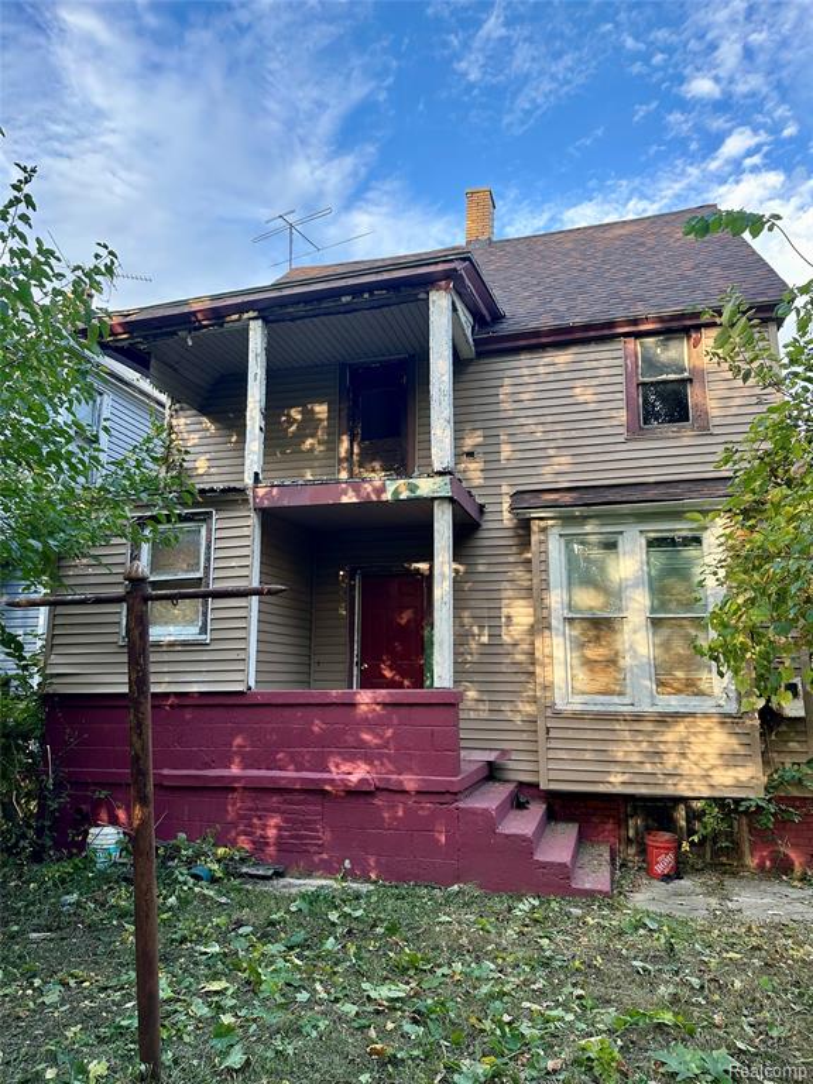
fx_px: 752
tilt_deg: +10.9
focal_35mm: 24
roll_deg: -1.1
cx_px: 406
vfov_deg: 71.6
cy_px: 542
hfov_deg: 56.8
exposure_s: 1/331
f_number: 1.78
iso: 80
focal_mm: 6.86
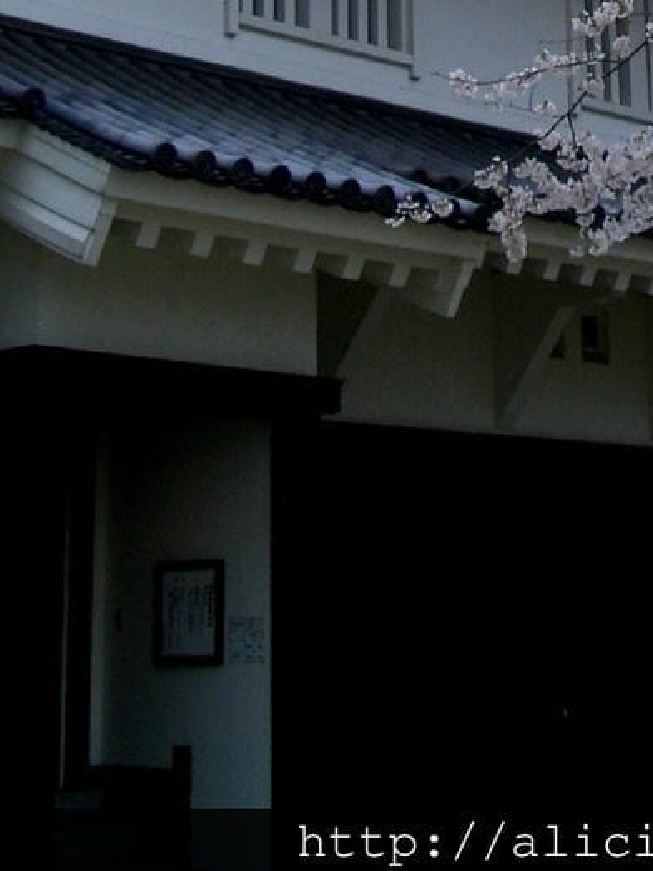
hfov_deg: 16.5
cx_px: 518
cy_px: -235
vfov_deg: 20.3
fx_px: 2239
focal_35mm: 89
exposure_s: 1/200
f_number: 4.3
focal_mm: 5.8
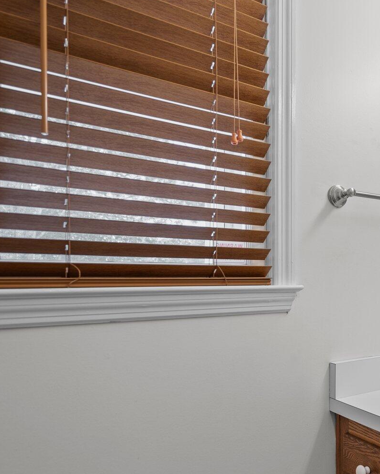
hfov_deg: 41.2
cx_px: 379
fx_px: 436
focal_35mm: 31
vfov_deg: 57.0
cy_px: 267
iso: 400
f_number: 4
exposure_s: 1/20
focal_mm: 16
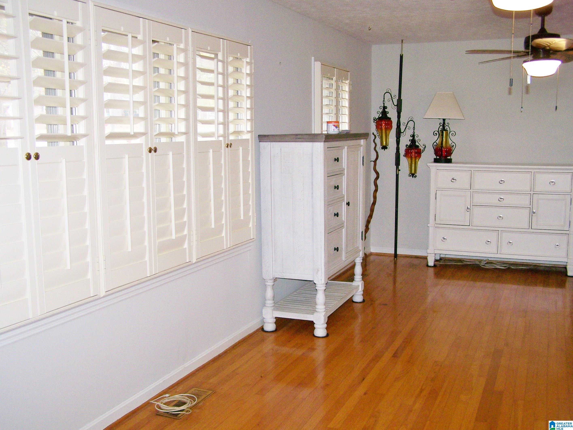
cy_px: 215
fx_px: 629
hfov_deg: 48.9
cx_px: 286
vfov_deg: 37.8
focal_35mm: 38
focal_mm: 6.3
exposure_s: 1/60
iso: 160
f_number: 2.8
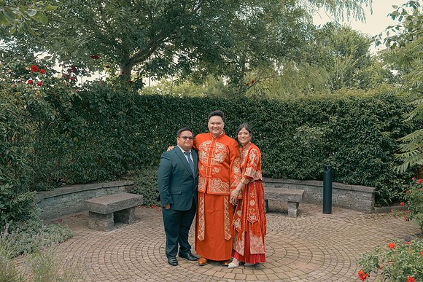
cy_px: 141
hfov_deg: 57.2
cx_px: 212
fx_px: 388
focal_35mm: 33
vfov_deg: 40.0
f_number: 5.6
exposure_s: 1/160
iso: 500
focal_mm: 33
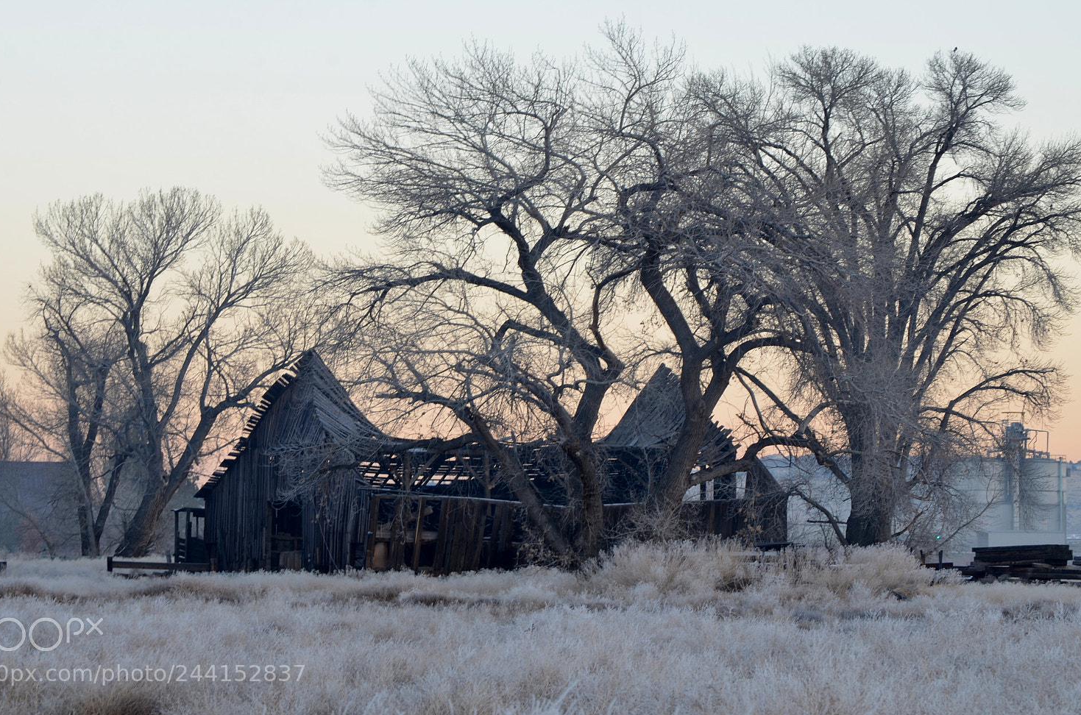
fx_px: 5139
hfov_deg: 12.0
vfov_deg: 8.0
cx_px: 509
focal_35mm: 172
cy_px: 342
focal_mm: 105
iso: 100
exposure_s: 1/13
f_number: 11
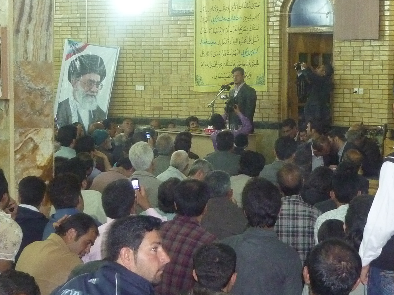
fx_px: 922
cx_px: 185
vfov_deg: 18.2
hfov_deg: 24.1
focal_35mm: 81
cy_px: 151
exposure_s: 1/30
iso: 640
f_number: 3.1
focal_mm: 7.4
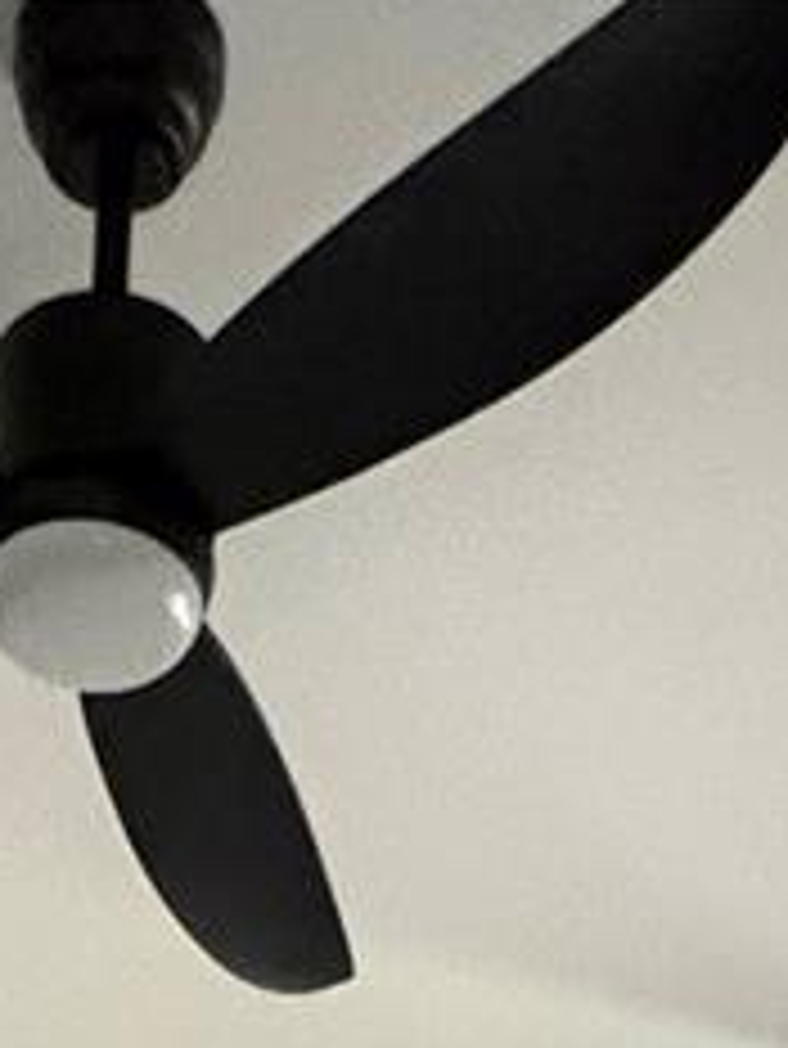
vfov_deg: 14.0
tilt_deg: -15.3
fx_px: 2183
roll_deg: -3.6
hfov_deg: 20.0
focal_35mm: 72
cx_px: 59
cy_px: 2681
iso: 1000
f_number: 2.2
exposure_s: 1/32
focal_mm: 2.22
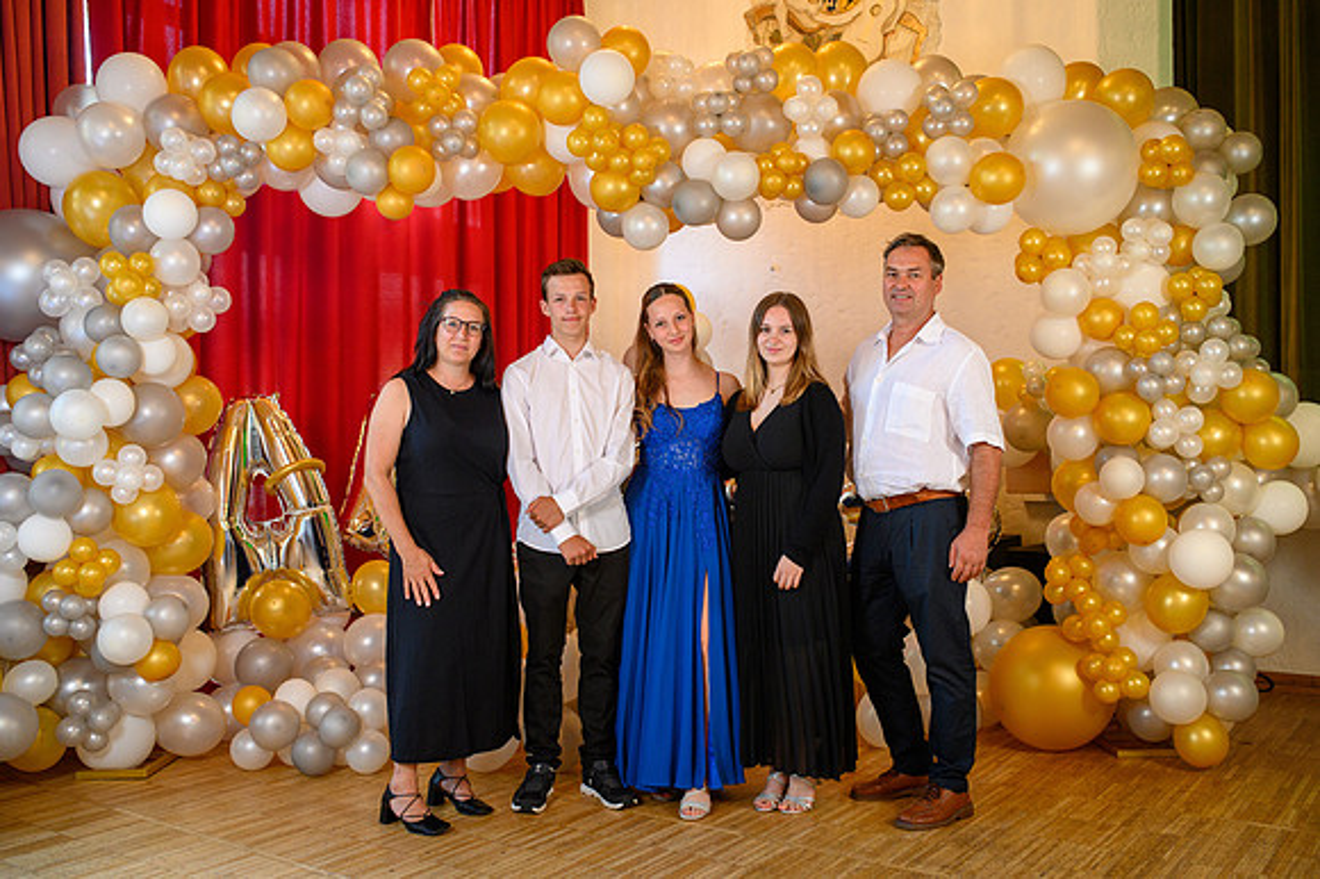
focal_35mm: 35
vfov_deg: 37.8
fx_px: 1283
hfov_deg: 54.5
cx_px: 660
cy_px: 440
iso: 1250
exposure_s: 1/100
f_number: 3.5
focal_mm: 35
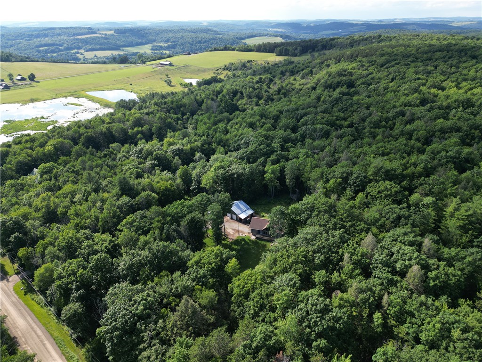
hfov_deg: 71.6
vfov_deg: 56.8
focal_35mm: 24
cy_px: 181
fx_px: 334
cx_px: 241
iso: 110
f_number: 1.7
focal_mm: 6.72
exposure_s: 1/1250
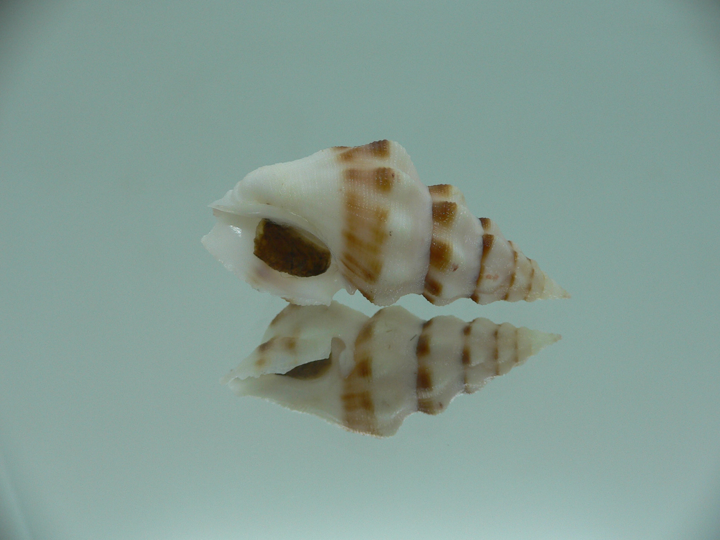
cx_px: 360
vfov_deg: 40.7
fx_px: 728
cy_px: 270
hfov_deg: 52.6
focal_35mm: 35
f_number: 2.8
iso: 80
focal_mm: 4.6
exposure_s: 1/60
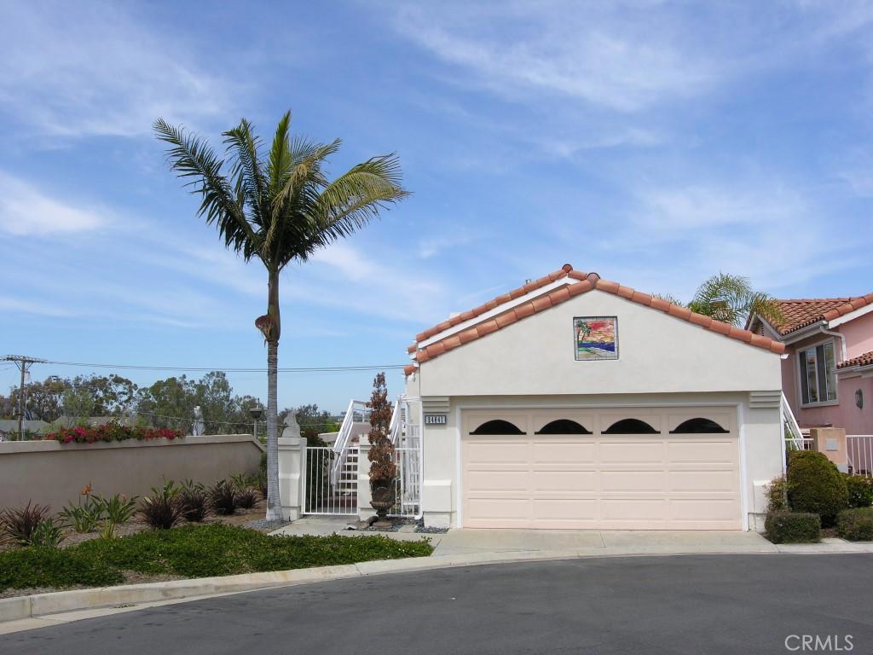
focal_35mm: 32
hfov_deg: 56.8
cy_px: 328
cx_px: 436
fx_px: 807
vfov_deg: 44.2
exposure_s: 1/247
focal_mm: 8.1
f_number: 6.4
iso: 50
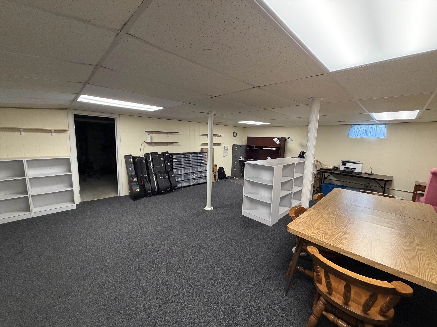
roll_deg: -1.3
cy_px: 164
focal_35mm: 14
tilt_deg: -8.7
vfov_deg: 85.7
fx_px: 177
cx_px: 218
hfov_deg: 102.1
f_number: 2.2
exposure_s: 1/60
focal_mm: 2.22
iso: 250
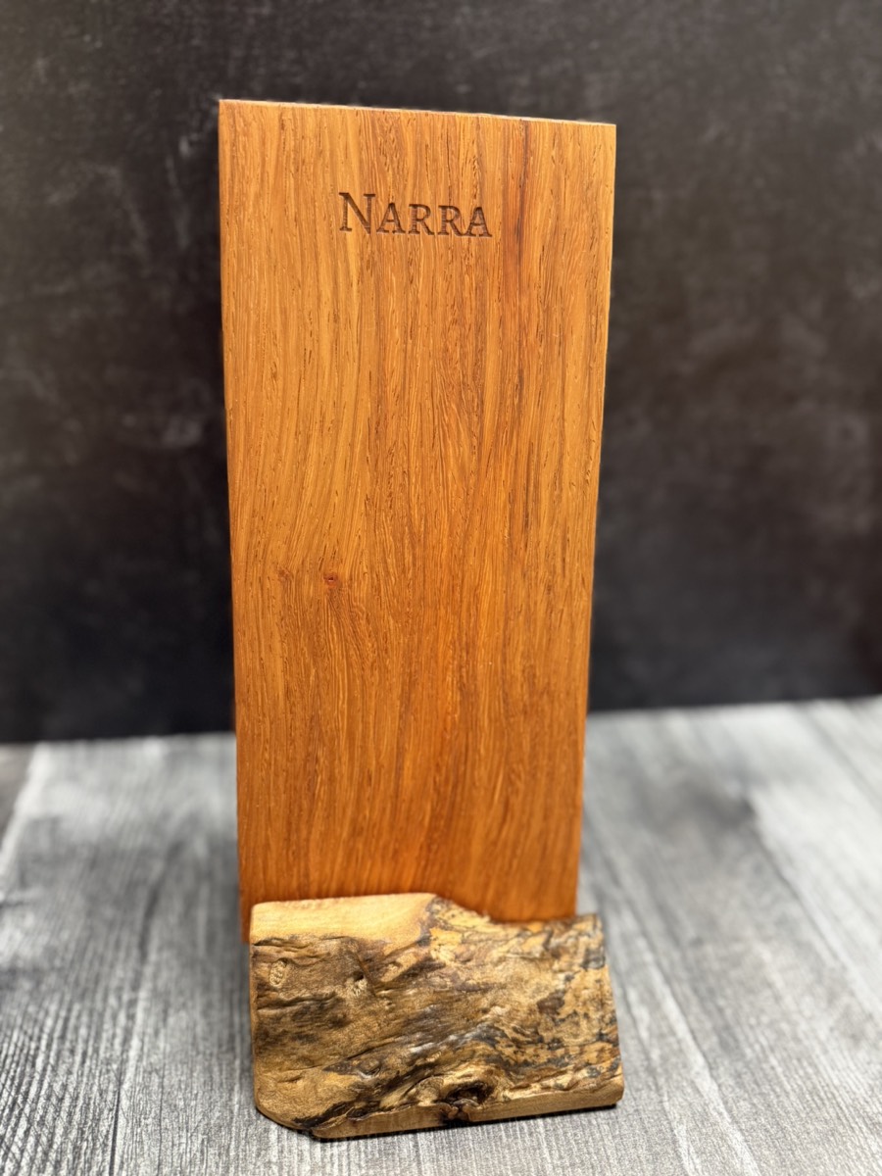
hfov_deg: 56.8
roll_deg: -1.3
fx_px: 815
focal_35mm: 24
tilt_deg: -26.6
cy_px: 588
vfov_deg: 71.6
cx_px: 441
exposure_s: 1/60
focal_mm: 6.76
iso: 200
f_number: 1.78
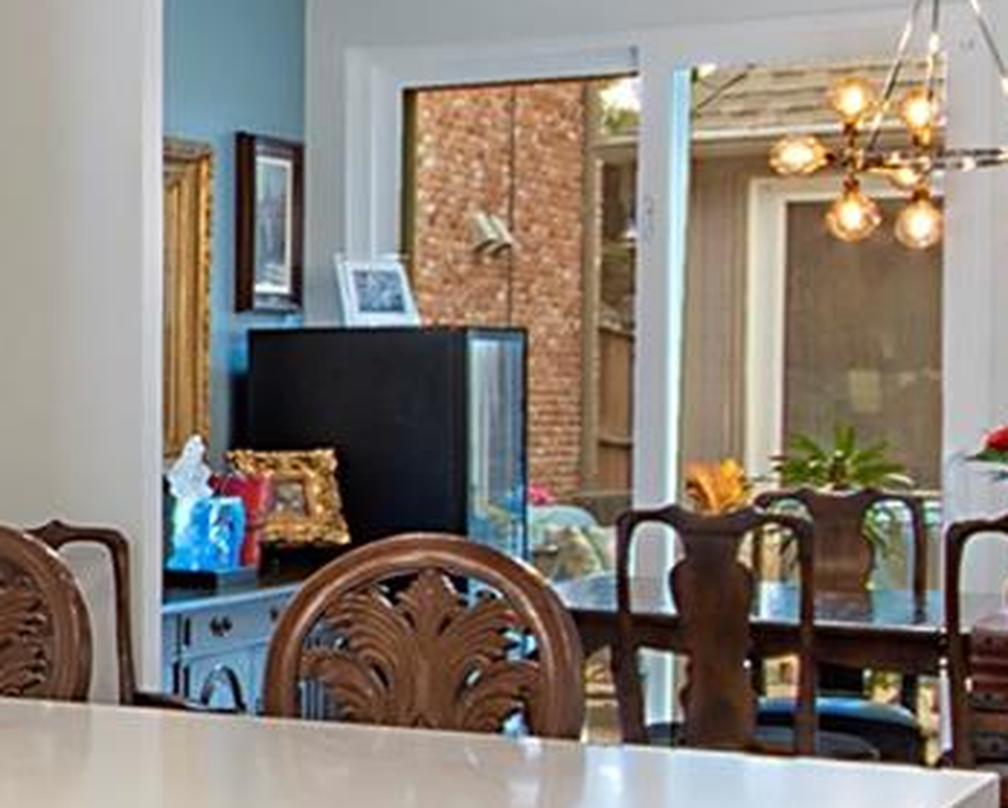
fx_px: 2478
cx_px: -767
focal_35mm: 83
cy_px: 388
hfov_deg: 18.4
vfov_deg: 18.5
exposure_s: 1/10
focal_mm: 10
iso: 100
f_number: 8
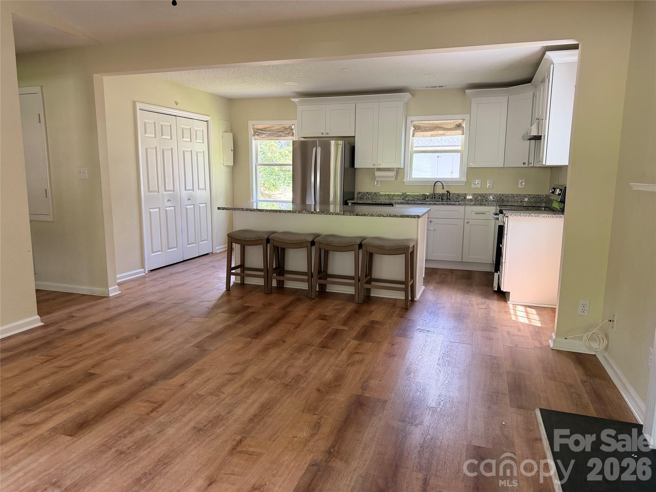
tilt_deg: -9.5
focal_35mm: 24
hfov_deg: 71.6
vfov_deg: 56.8
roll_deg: -0.3
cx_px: 328
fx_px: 455
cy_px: 246
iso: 200
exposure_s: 1/184
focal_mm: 6.76
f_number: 1.78
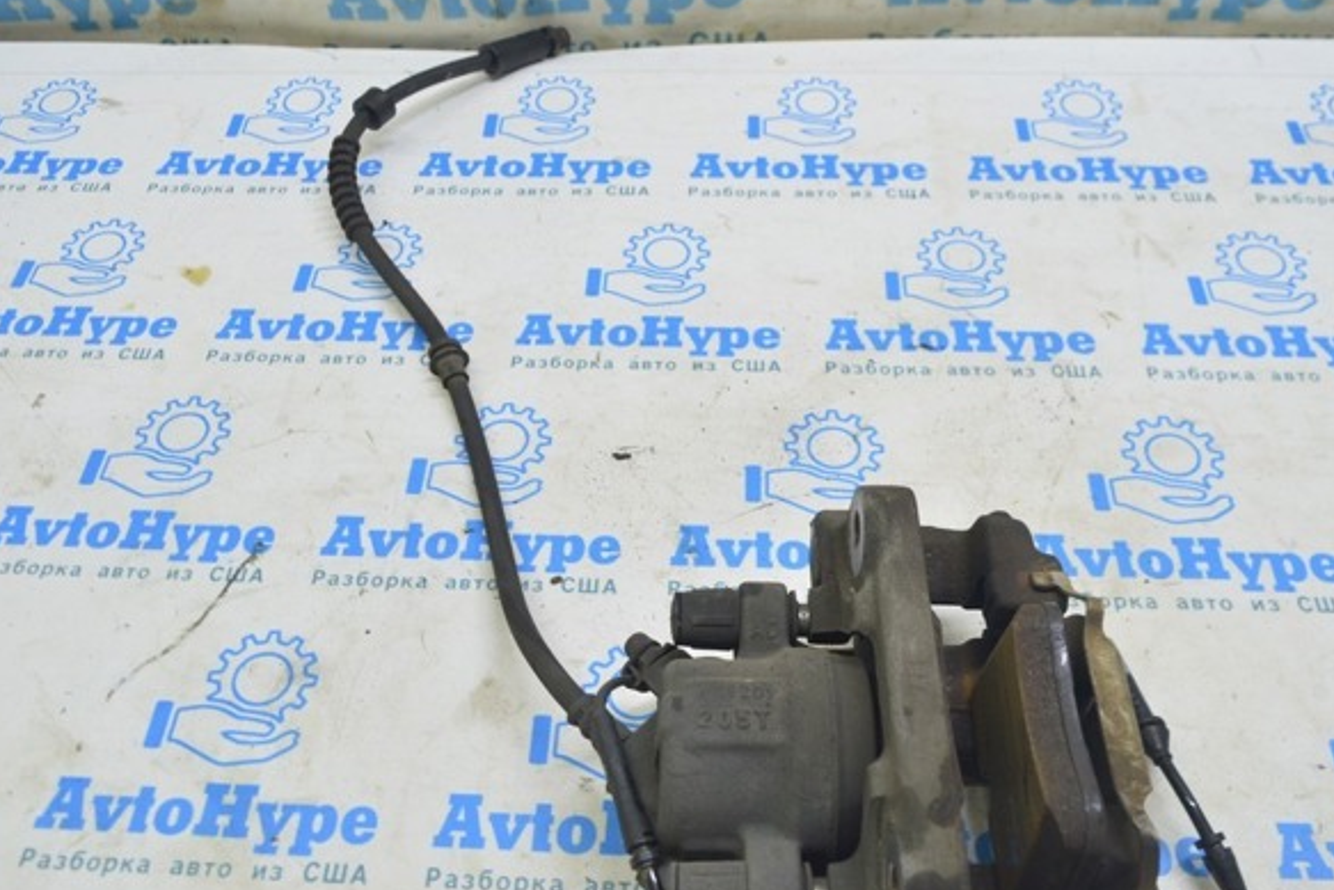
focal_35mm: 35
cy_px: 420
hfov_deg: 55.0
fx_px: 1280
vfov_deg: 38.3
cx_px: 620
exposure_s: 1/20
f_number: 5.6
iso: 400
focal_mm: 21
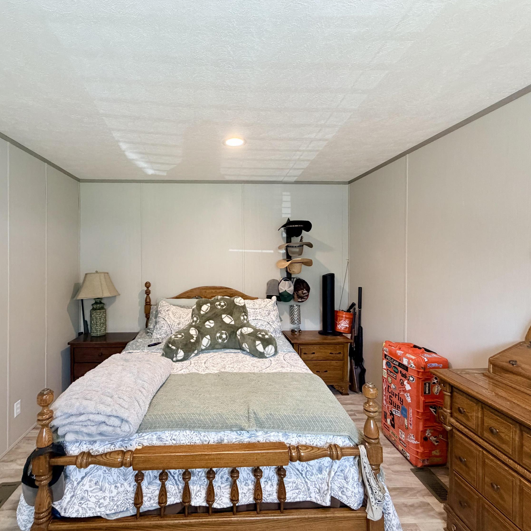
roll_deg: -0.1
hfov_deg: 83.5
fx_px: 295
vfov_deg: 84.0
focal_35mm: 17
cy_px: 260
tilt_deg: -1.1
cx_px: 228
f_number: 2.2
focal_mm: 2.22
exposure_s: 1/120
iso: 320
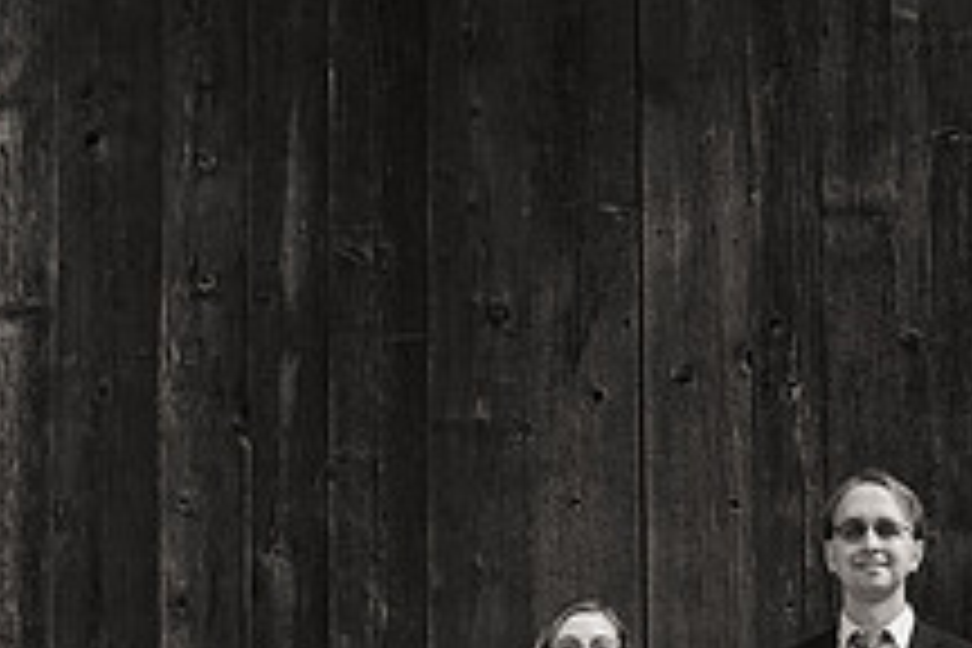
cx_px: 691
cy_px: 856
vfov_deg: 22.3
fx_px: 1458
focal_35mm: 54
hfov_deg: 36.3
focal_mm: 20
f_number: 4
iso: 400
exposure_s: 1/200
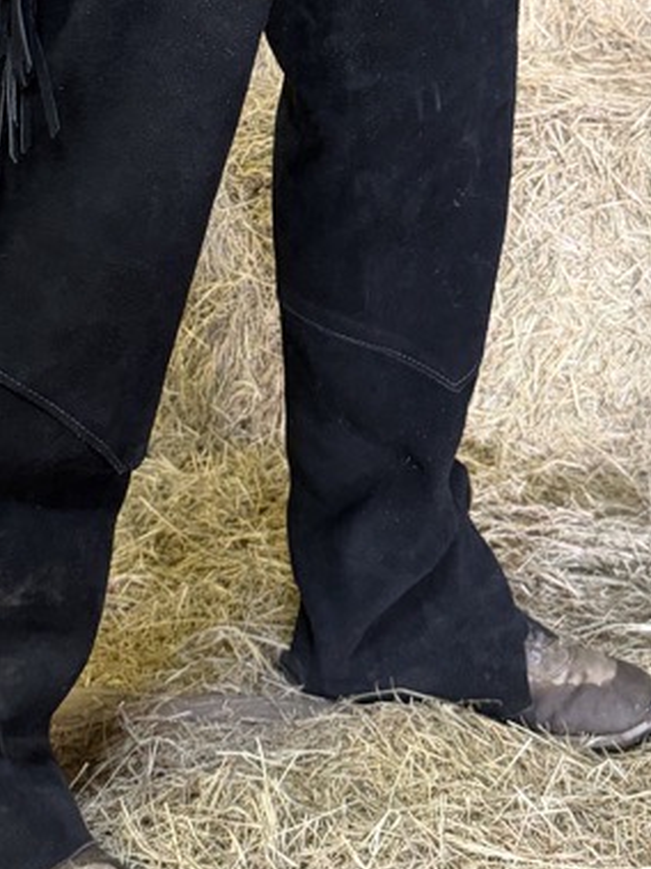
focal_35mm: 57
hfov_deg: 25.6
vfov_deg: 31.3
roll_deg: -1.3
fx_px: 1430
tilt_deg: -7.8
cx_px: 274
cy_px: 2
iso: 500
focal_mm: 6.76
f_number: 1.78
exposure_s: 1/60
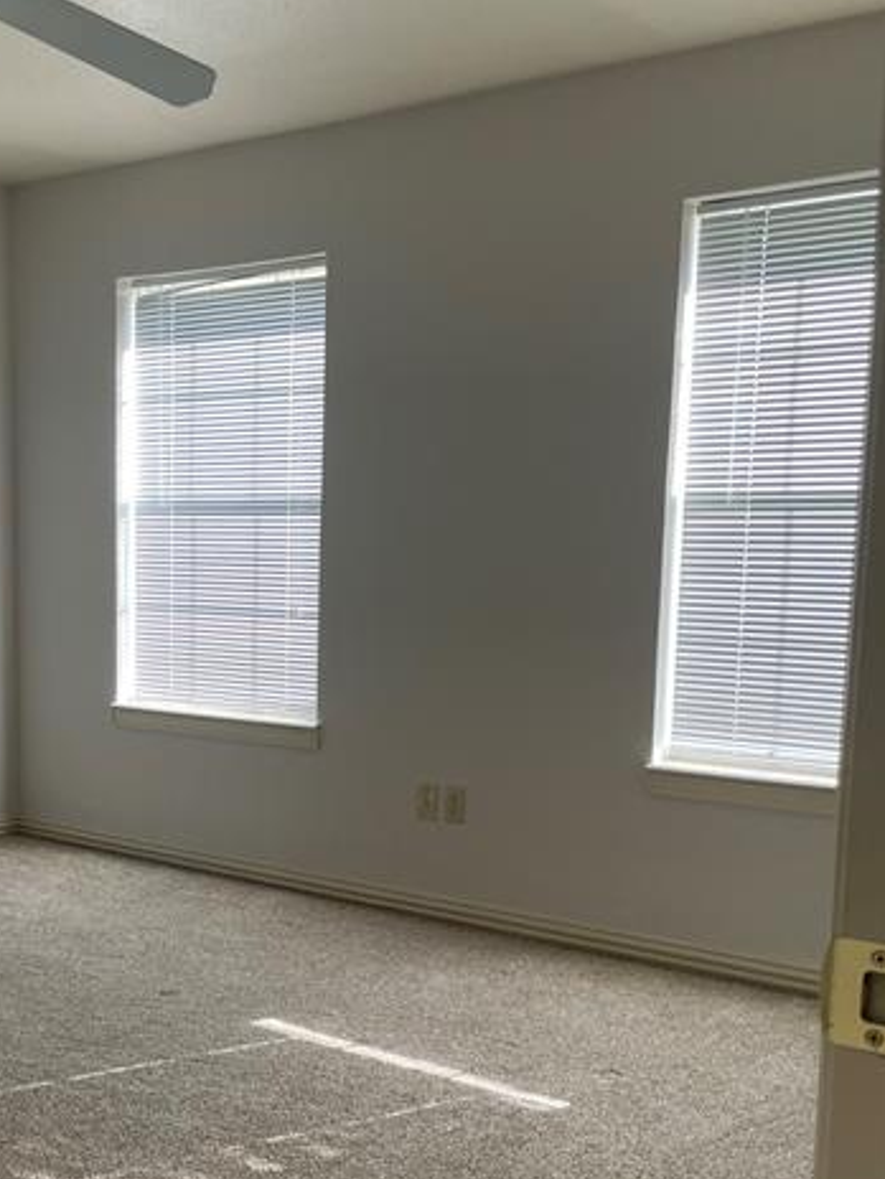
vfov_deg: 43.5
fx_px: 1466
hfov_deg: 32.8
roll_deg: -0.2
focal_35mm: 43
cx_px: 203
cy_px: 729
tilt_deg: -9.4
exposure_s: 1/121
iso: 50
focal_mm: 4.2
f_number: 1.6
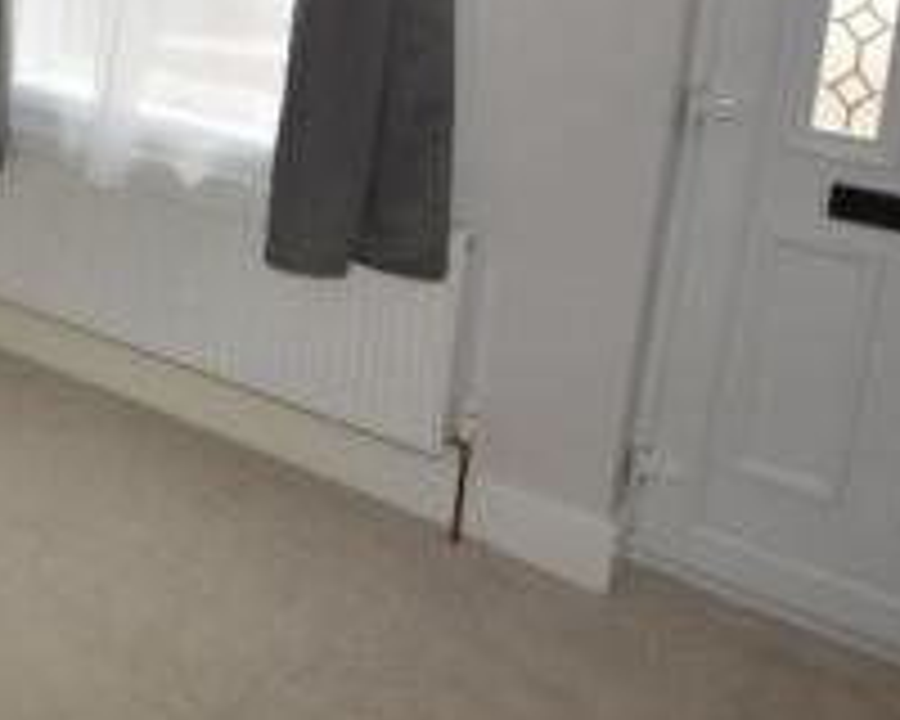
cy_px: -43
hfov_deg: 32.7
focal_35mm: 46
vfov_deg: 29.9
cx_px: -196
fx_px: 1225
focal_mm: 10
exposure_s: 1/80
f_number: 4.5
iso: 200
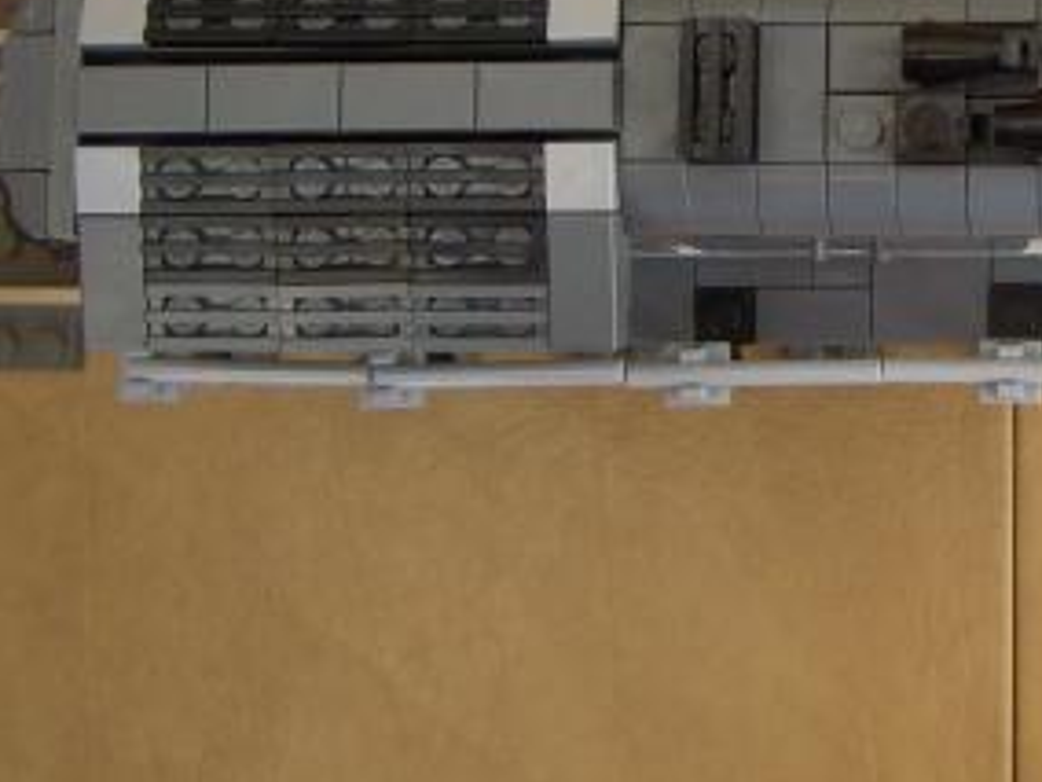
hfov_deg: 23.4
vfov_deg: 18.4
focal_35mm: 79
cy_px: 117
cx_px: 1112
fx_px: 2378
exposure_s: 1/80
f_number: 2.6
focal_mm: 5.8
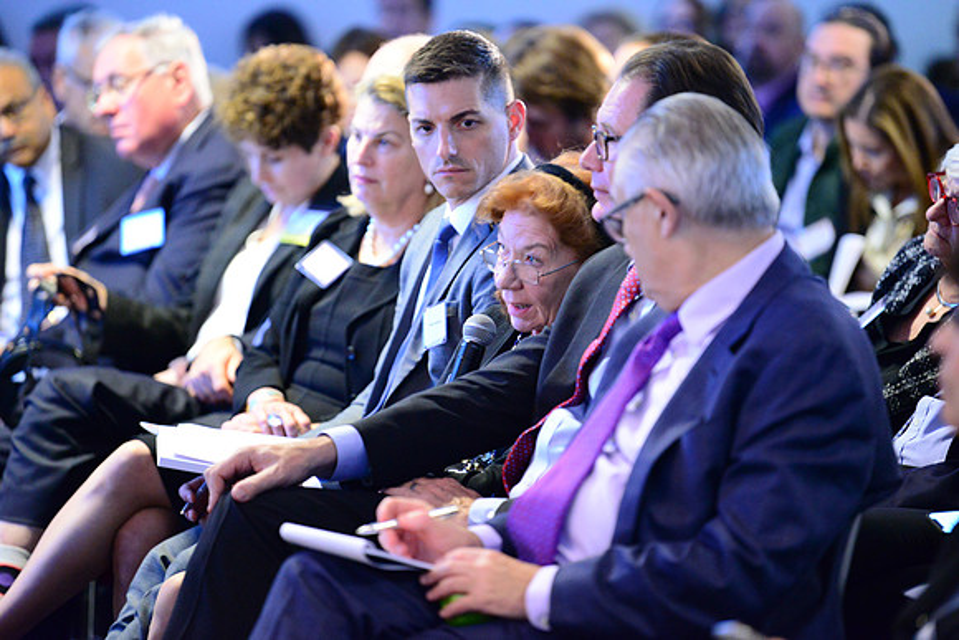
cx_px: 480
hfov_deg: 10.3
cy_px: 320
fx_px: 5329
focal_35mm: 200
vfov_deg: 6.9
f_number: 2.8
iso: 6400
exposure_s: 1/60
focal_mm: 200
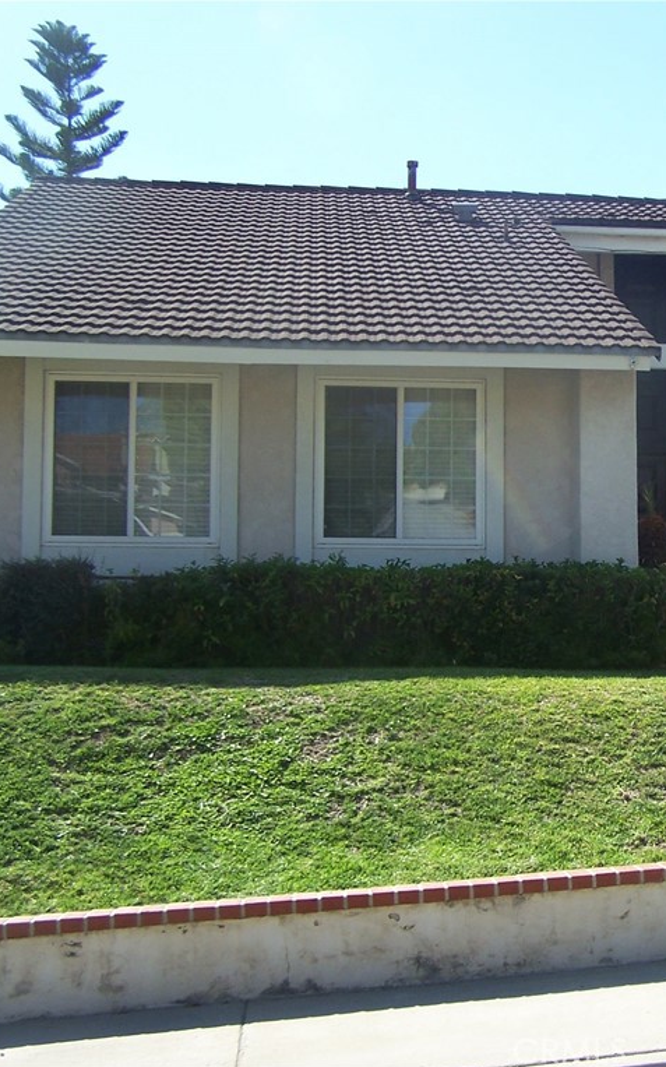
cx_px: 686
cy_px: 535
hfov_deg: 22.9
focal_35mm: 54
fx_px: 1569
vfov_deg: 37.5
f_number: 2.8
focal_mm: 6.3
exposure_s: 1/750
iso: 80
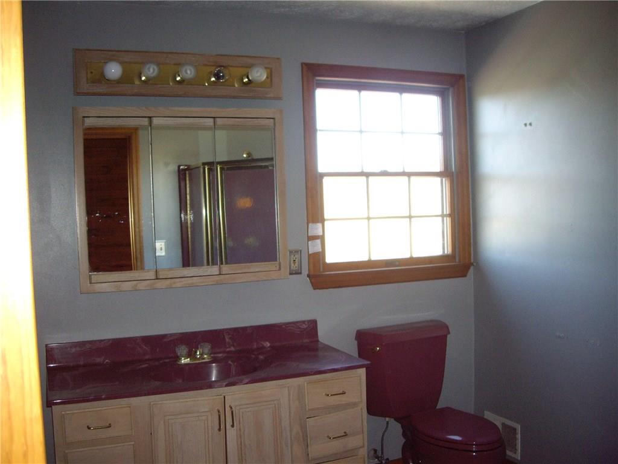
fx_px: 678
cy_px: 232
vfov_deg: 37.7
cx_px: 309
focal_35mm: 38
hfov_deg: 49.0
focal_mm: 6.2
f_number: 2.7
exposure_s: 1/40
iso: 200
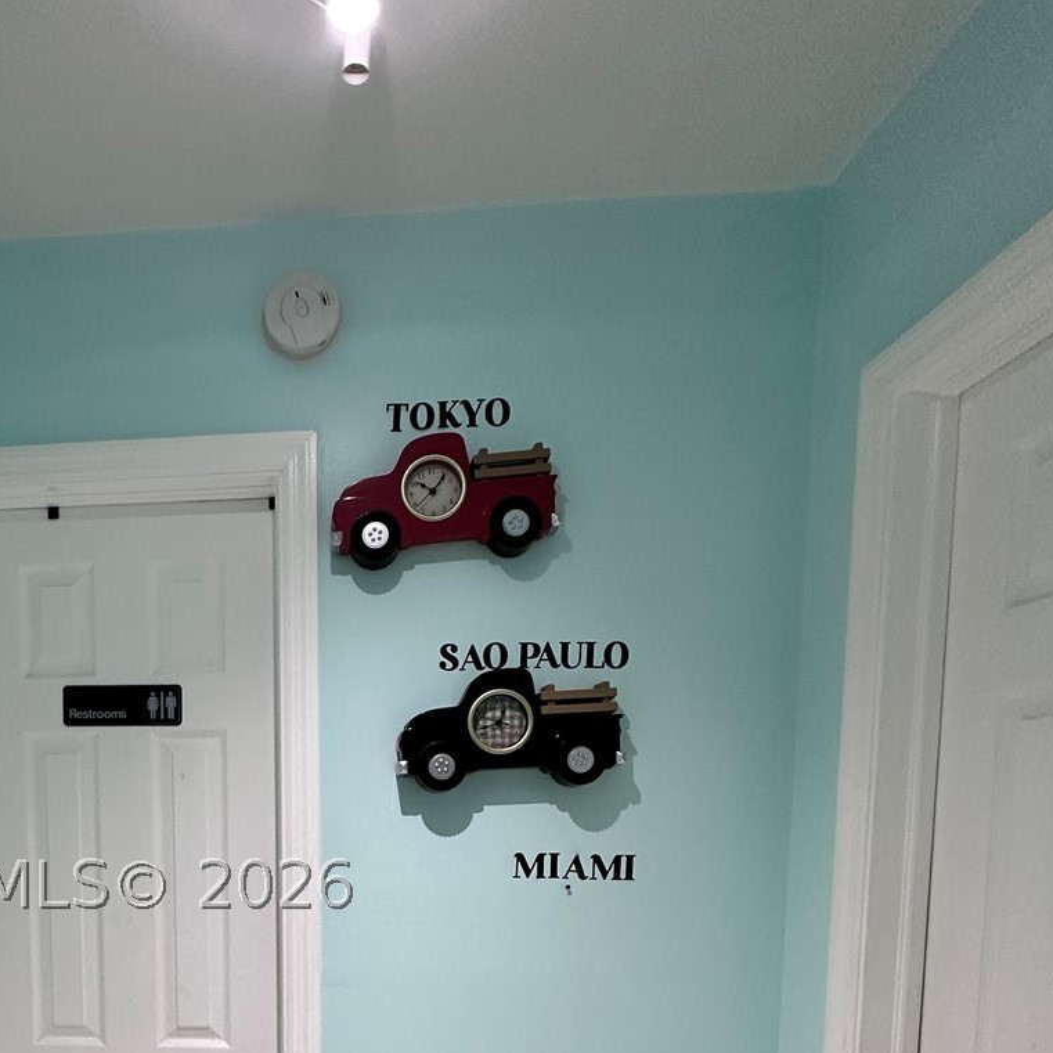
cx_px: 271
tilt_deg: -4.6
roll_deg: -0.3
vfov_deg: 55.3
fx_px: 895
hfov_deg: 58.0
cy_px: 884
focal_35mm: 26
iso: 250
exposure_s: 1/60
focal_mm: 2.22
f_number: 2.2
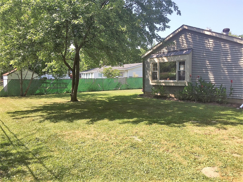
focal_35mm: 29
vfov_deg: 48.2
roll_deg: -2.2
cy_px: 91
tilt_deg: -2.6
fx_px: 204
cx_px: 122
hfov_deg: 61.7
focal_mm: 4.15
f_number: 2.2
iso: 32
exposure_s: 1/694
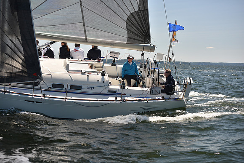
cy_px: 82
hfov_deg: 28.8
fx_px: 475
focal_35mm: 70
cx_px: 122
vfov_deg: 19.5
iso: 250
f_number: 3.5
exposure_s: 1/1250
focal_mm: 70
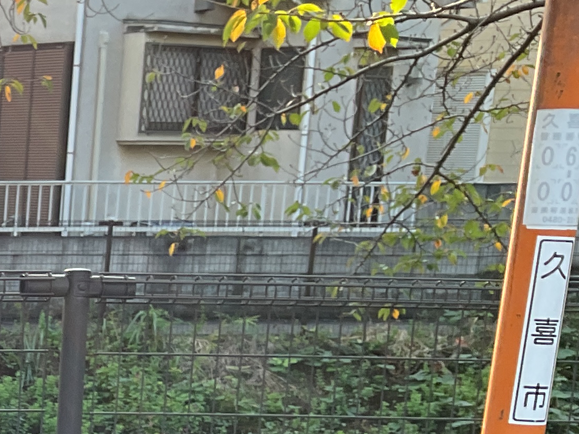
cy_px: 565
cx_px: -419
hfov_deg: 16.2
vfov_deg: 13.6
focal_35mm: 105
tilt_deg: -14.4
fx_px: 1756
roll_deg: -1.5
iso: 16
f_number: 1.8
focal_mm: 3
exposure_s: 1/177
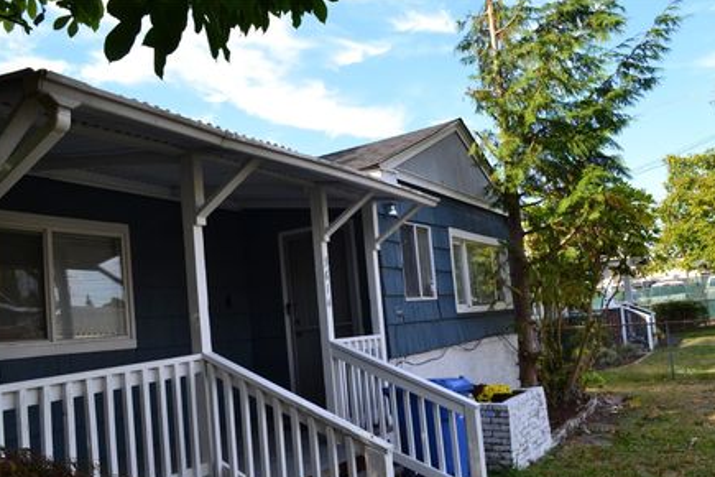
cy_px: 271
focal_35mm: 31
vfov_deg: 42.2
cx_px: 368
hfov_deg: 60.3
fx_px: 616
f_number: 10
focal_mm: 18
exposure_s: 1/200
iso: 400
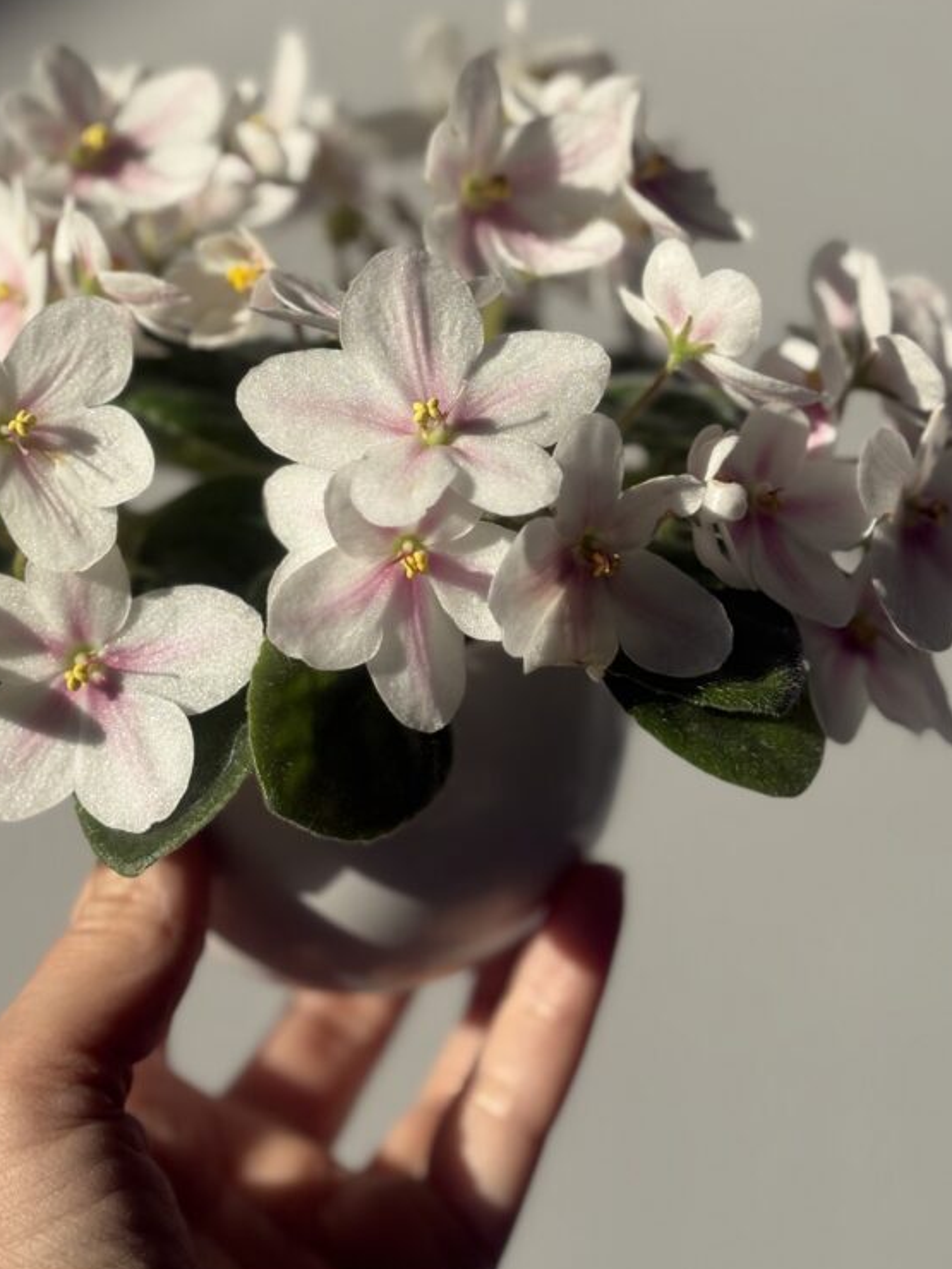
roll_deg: +2.5
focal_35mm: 72
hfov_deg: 20.4
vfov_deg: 26.9
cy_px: 417
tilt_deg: -11.6
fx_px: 2640
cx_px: 310
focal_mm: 5.96
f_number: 1.6
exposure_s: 1/3636
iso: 40
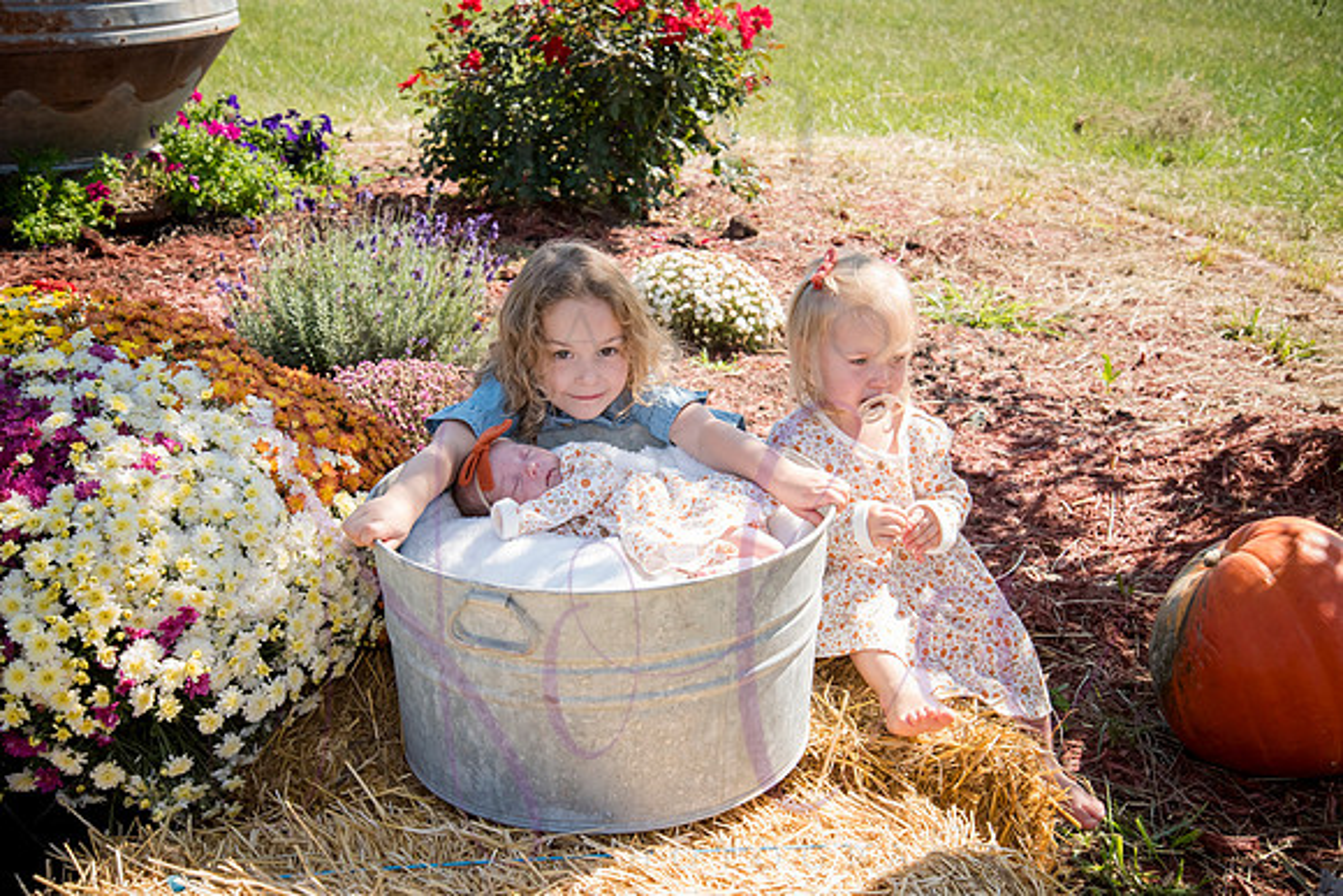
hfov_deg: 38.2
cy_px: 448
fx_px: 1940
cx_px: 672
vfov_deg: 26.0
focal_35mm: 52
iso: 400
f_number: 8
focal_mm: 52
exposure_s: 1/320
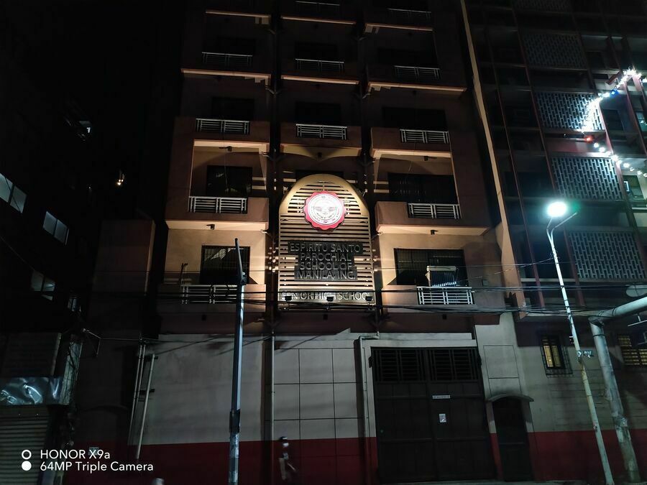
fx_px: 542
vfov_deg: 48.2
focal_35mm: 29
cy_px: 242
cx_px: 324
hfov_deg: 61.7
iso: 1712
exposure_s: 1/16.7
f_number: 1.8
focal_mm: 4.75
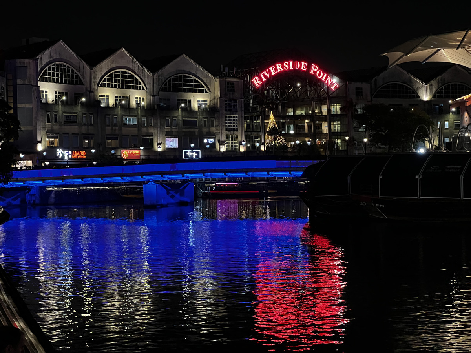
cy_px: 176
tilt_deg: -0.6
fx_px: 1048
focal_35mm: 77
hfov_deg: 25.3
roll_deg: +1.4
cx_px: 236
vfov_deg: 19.1
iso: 1600
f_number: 2.8
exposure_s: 1/25
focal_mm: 9
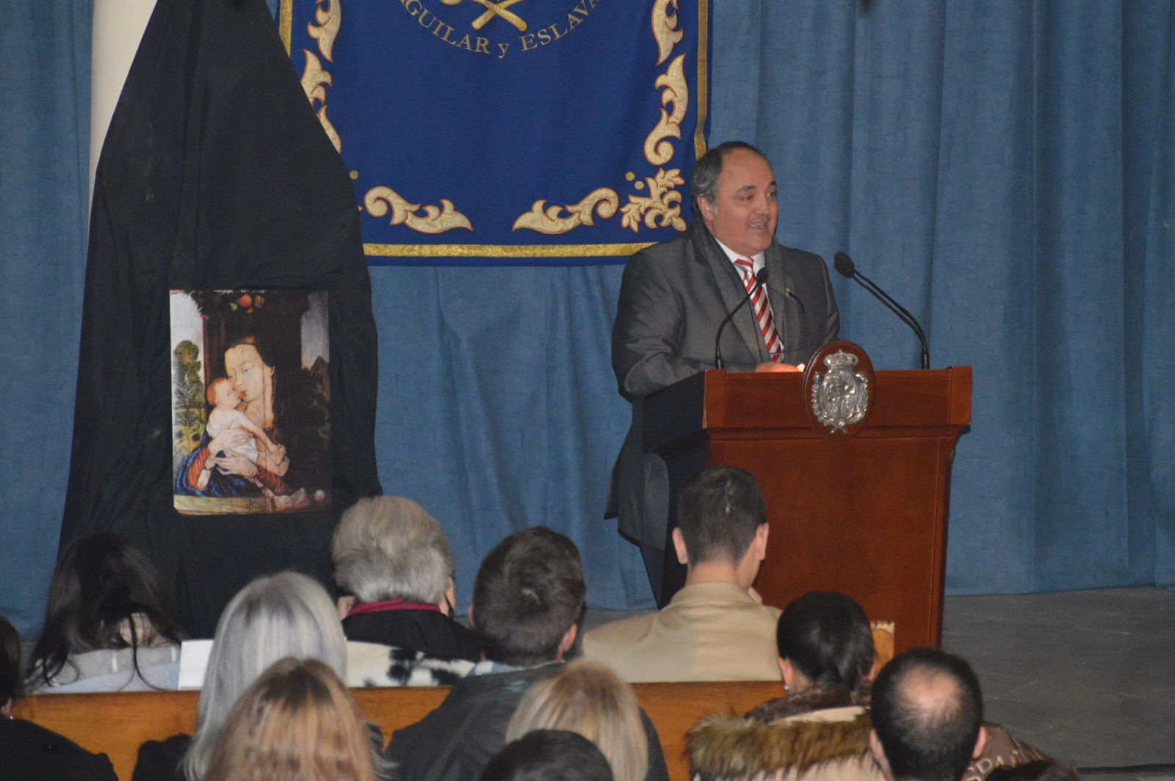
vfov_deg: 8.7
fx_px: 5136
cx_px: 588
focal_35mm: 158
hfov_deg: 13.1
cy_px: 390
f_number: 5.6
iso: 3200
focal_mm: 105
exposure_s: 1/60
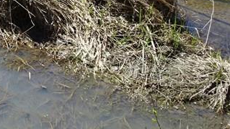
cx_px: -131
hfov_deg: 20.8
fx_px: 512
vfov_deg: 13.0
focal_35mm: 84
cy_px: -102
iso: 80
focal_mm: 4.1
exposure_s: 1/500
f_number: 3.5
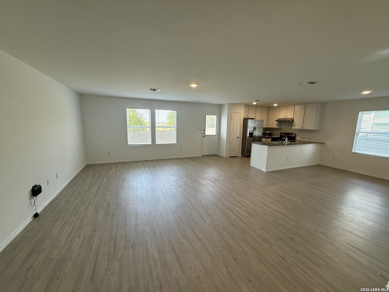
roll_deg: -0.6
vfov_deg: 85.7
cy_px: 146
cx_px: 194
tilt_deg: -7.4
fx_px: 157
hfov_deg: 102.1
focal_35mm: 14
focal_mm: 2.22
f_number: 2.2
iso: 125
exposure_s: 1/120
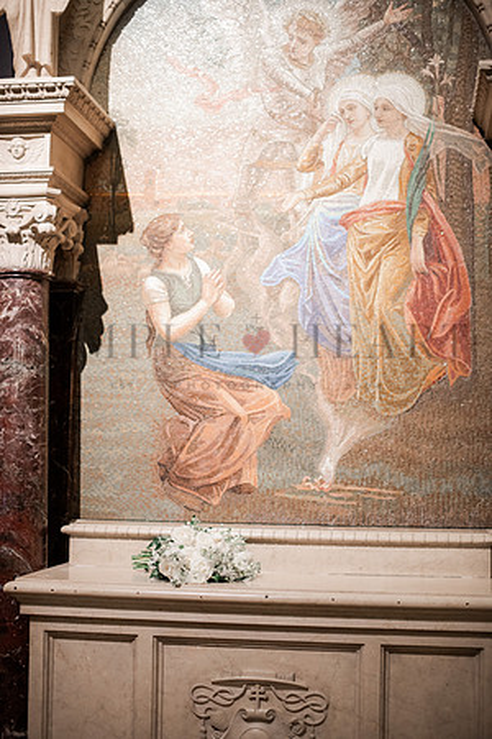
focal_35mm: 50
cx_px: 246
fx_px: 1025
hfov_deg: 27.0
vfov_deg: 39.6
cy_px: 370
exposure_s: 1/160
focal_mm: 50
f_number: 2.5
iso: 800
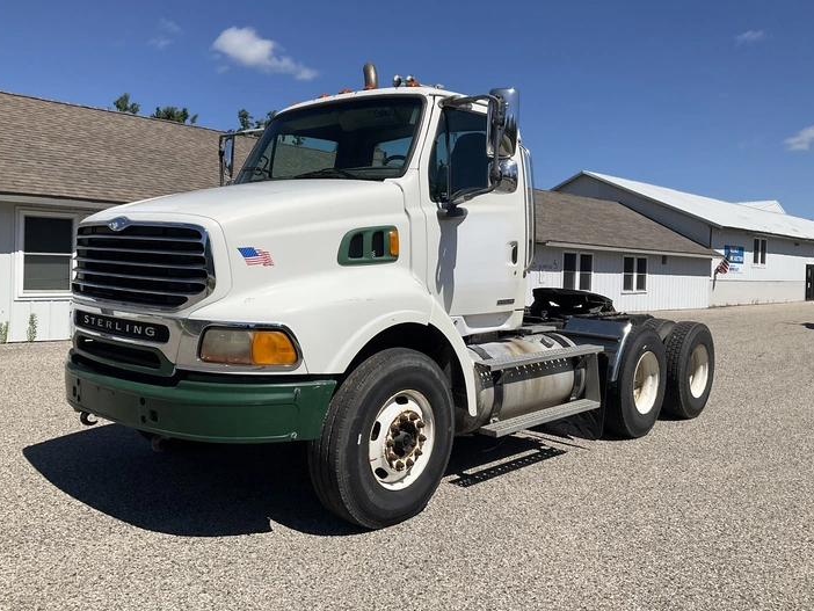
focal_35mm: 31
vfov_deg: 45.4
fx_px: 729
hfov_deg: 58.3
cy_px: 289
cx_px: 402
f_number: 1.8
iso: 25
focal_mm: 3
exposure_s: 1/3788
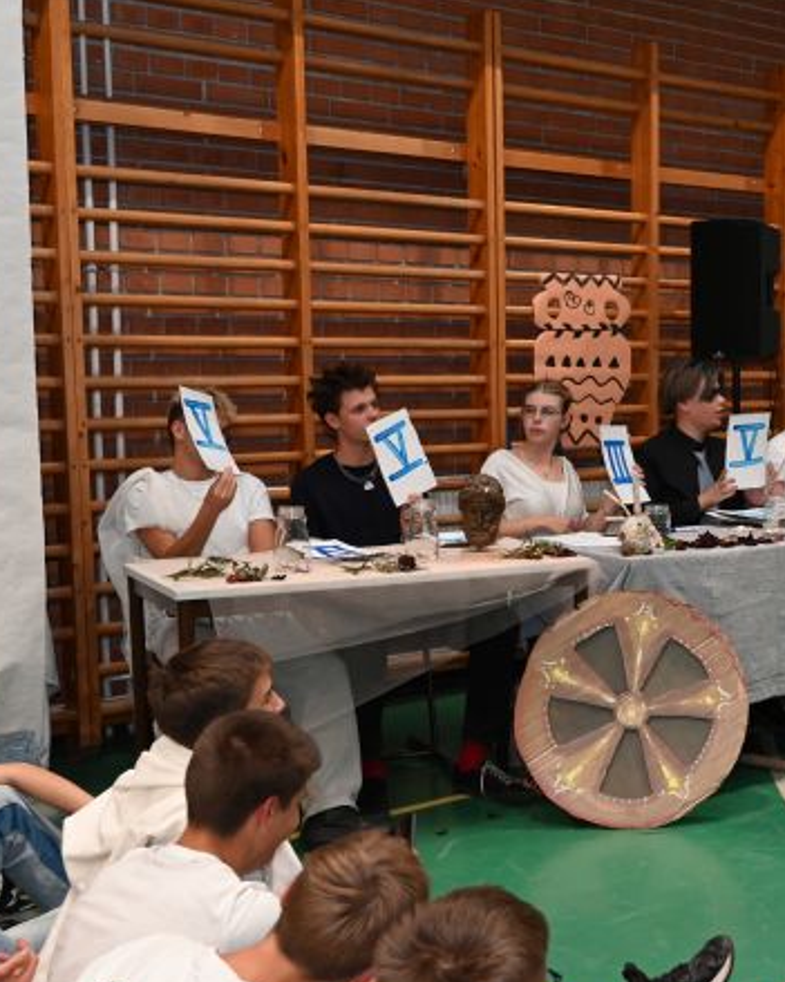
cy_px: 535
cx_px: 720
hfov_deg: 27.1
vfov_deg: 34.8
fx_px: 1565
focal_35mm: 54
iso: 1600
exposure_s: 1/100
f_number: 5.6
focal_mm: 31.5
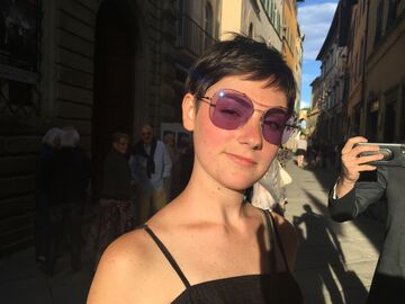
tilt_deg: -1.6
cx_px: 202
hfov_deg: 61.7
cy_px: 152
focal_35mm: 29
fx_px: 339
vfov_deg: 48.2
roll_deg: -1.2
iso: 25
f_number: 2.2
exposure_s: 1/769
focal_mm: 4.15
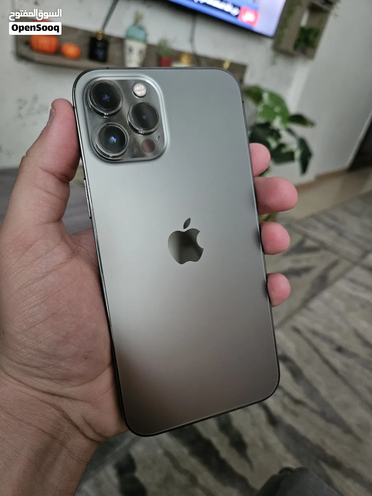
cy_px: 248
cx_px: 186
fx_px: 330
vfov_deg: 73.9
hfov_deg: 58.9
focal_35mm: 23
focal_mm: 5.4
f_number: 1.8
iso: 640
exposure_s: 1/30
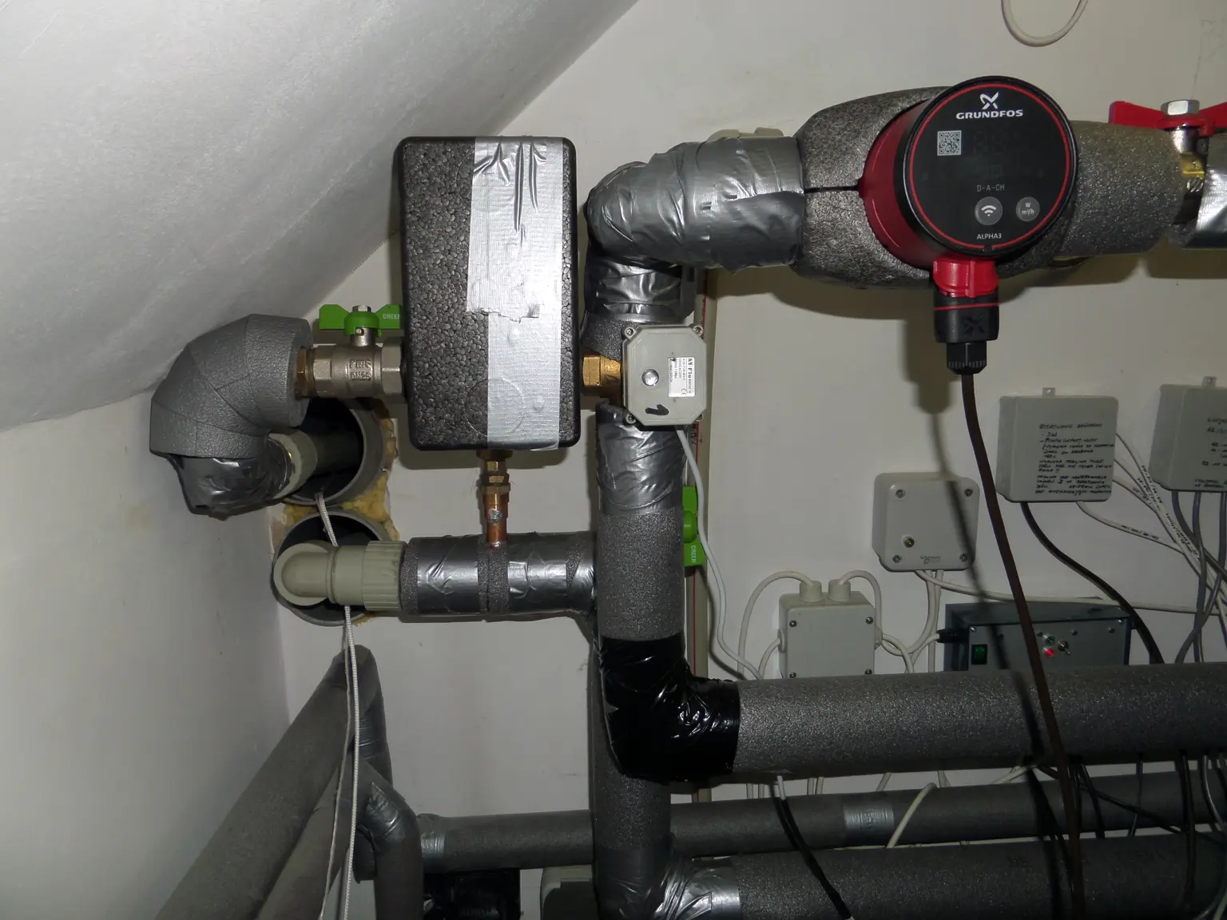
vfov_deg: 56.8
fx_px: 851
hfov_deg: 71.6
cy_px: 460
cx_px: 614
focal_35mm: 24
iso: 100
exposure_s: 1/30
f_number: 3.2
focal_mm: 4
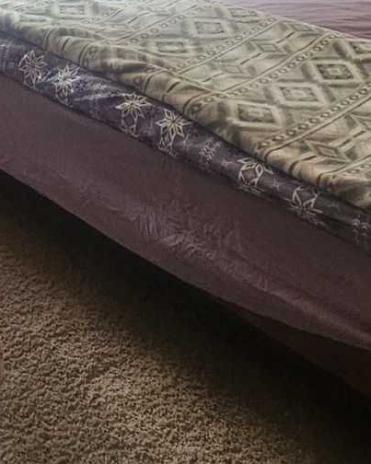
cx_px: 6
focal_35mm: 58
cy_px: -110
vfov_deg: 27.9
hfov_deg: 25.1
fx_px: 796
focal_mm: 2.2
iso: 320
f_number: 2.2
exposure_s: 1/40
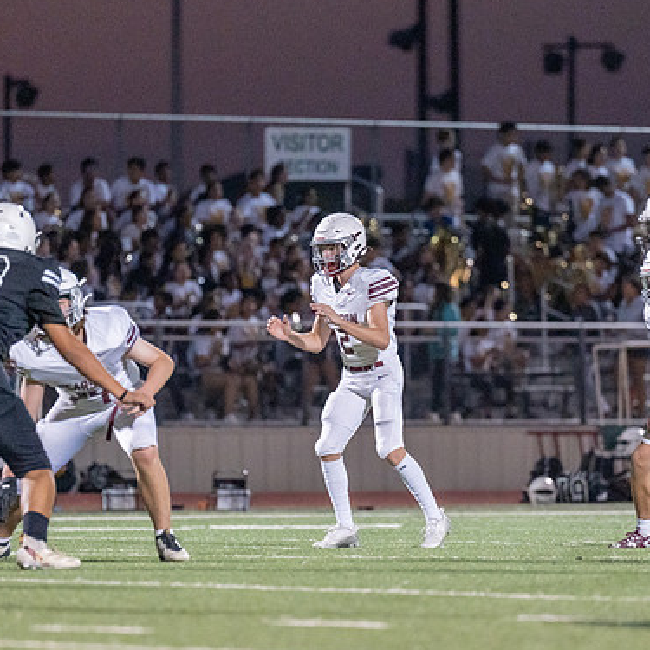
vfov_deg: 4.7
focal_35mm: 376
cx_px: 375
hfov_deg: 4.7
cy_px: 382
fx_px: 7988
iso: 2000
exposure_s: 1/1000
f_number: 2.8
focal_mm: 200
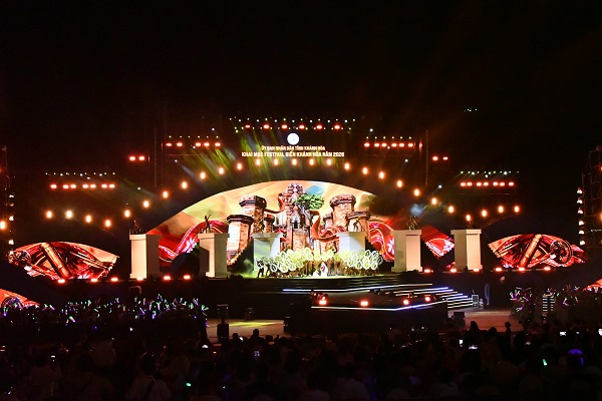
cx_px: 301
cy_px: 200
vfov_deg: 34.2
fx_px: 652
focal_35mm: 39
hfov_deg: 49.6
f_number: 9
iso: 12800
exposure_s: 1/320
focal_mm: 26
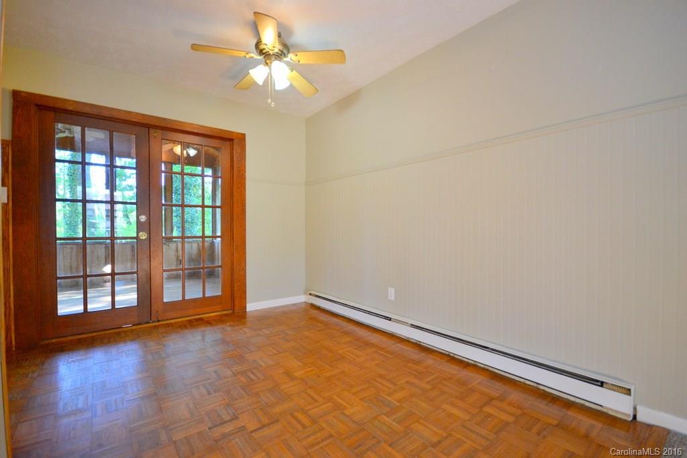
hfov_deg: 100.4
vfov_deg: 77.3
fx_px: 286
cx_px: 344
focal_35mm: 15
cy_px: 229
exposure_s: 1/60
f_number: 4
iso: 720
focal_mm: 10
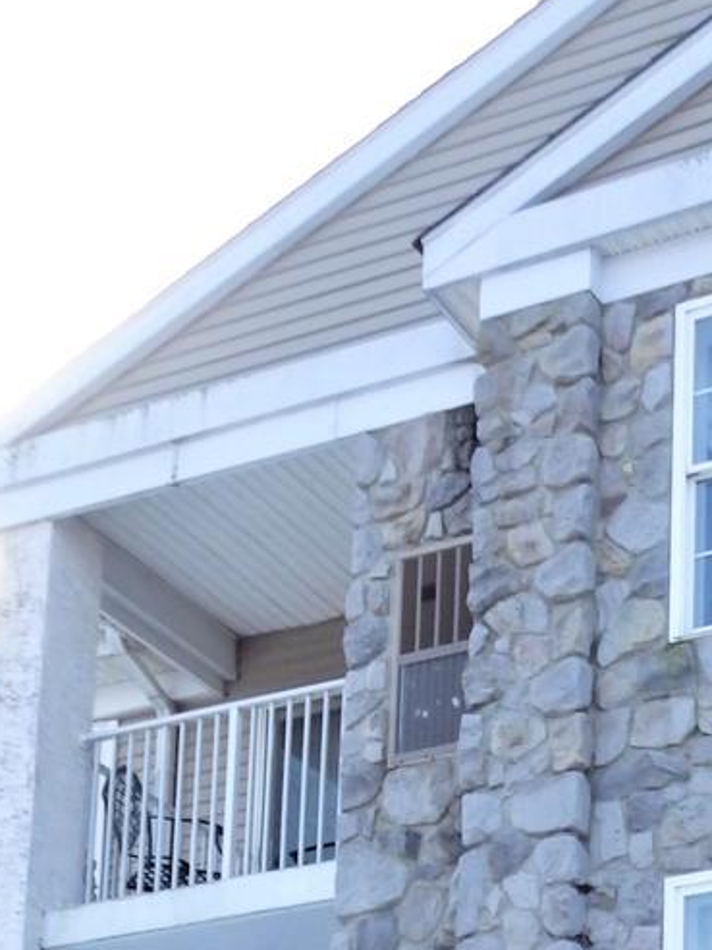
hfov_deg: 18.0
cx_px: 837
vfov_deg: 21.3
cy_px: 1398
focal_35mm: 78
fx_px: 2139
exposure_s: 1/500
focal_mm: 4.5
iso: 100
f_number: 3
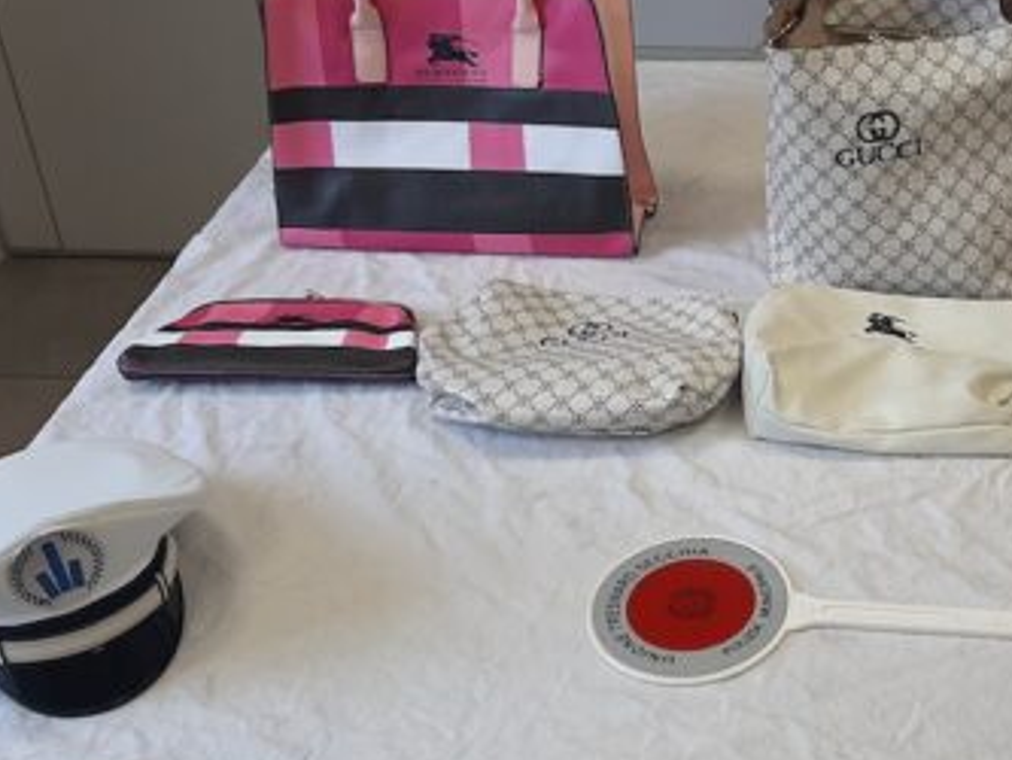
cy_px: 264
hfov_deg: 36.6
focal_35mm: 50
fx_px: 1462
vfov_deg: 29.0
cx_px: 839
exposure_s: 1/100
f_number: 1.7
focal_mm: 3.93
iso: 40
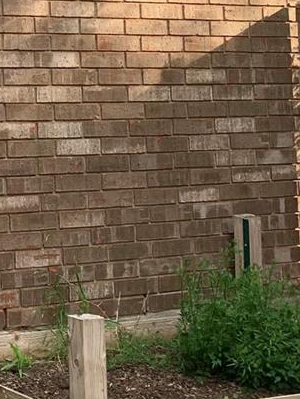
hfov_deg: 13.7
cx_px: -180
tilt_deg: +6.2
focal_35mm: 100
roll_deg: +0.0
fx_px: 1154
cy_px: -93
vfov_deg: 18.5
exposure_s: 1/167
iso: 25
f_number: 1.8
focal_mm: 4.25
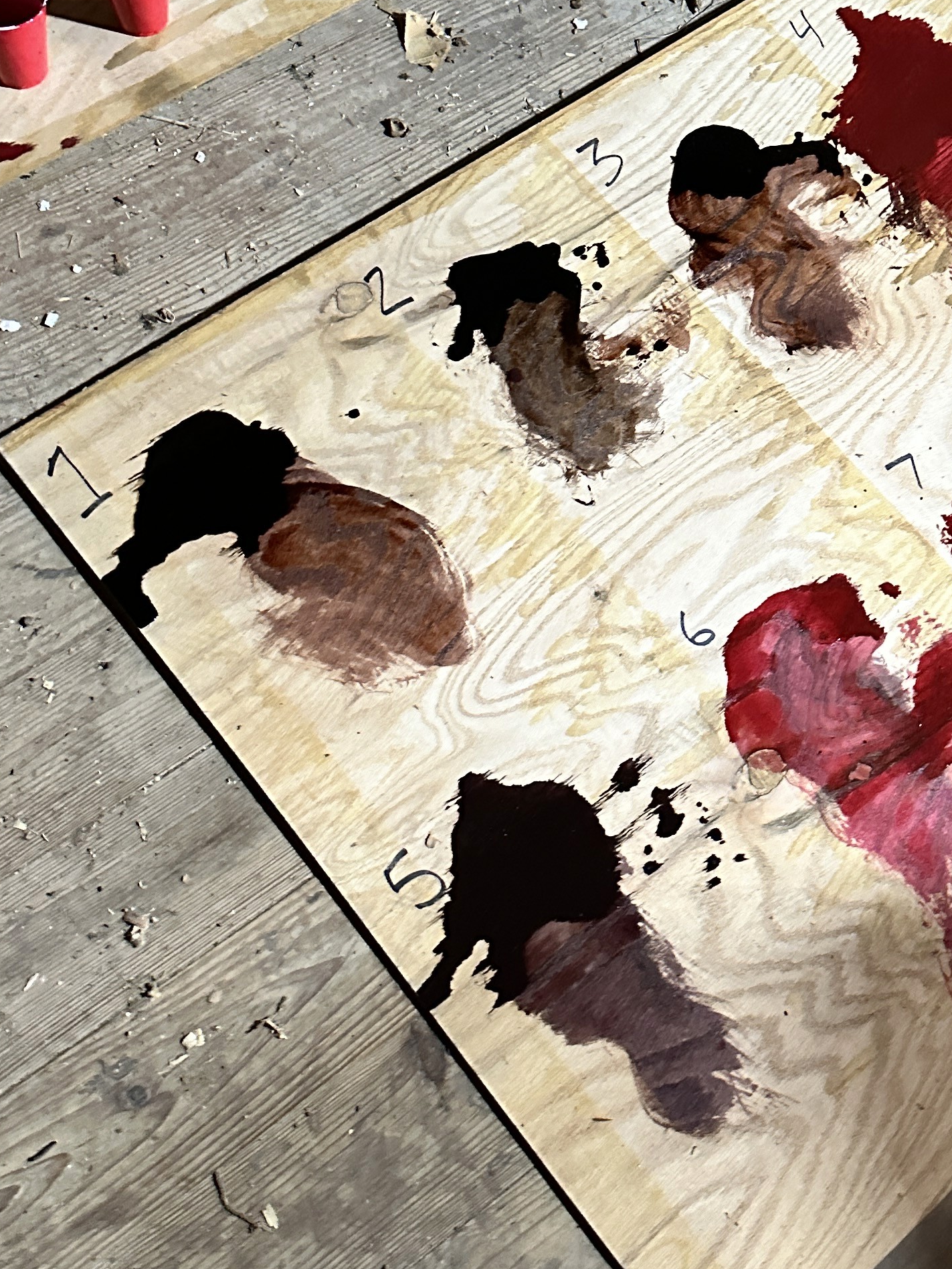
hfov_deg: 28.3
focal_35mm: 51
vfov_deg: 37.1
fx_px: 1870
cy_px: 418
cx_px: 670
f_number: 1.78
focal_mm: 6.86
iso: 800
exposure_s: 1/60
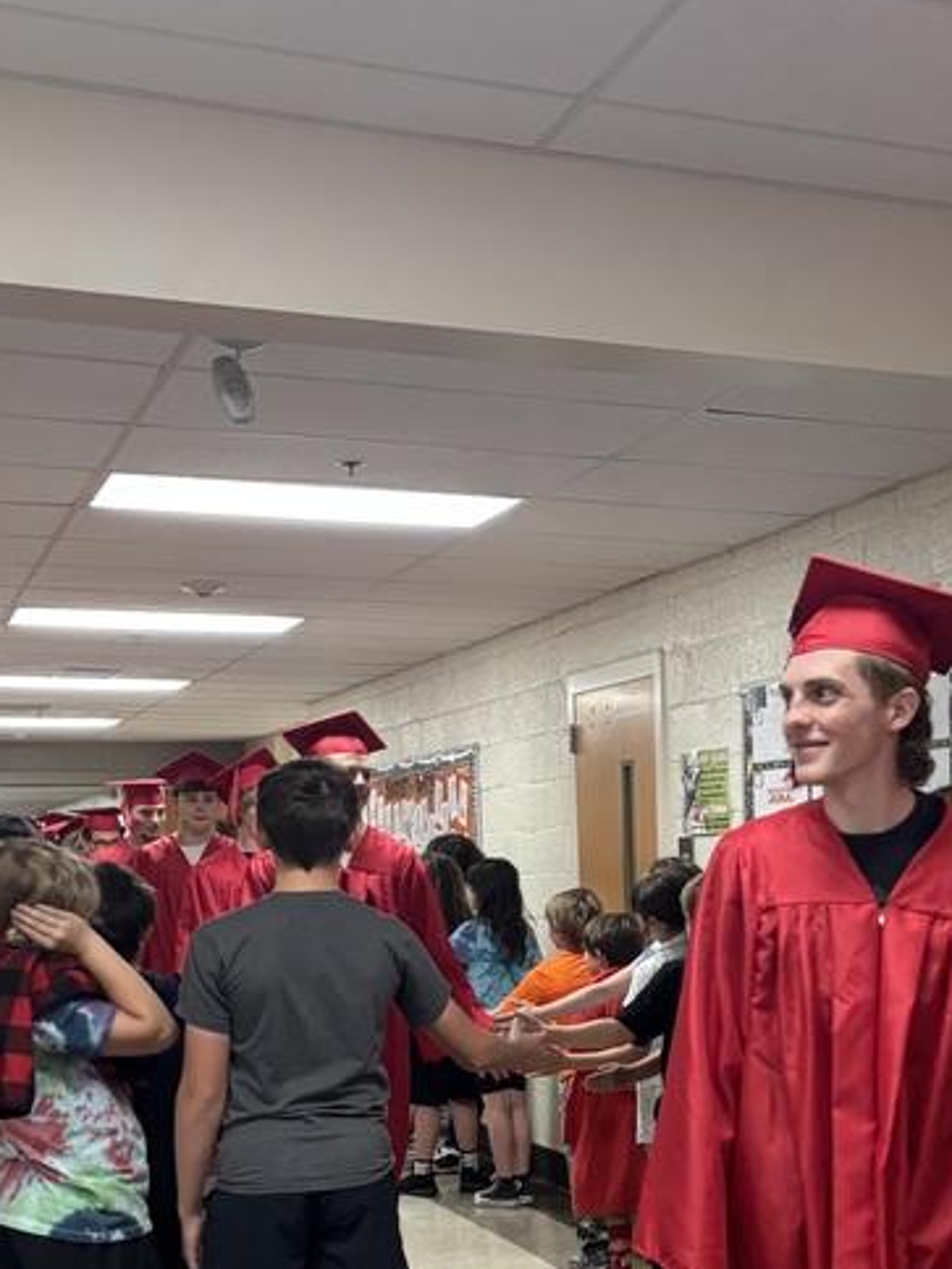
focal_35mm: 55
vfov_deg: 33.9
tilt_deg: -4.5
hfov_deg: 26.0
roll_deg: +0.0
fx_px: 2017
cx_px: 787
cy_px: 1015
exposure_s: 1/60
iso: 250
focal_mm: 5.96
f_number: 1.6
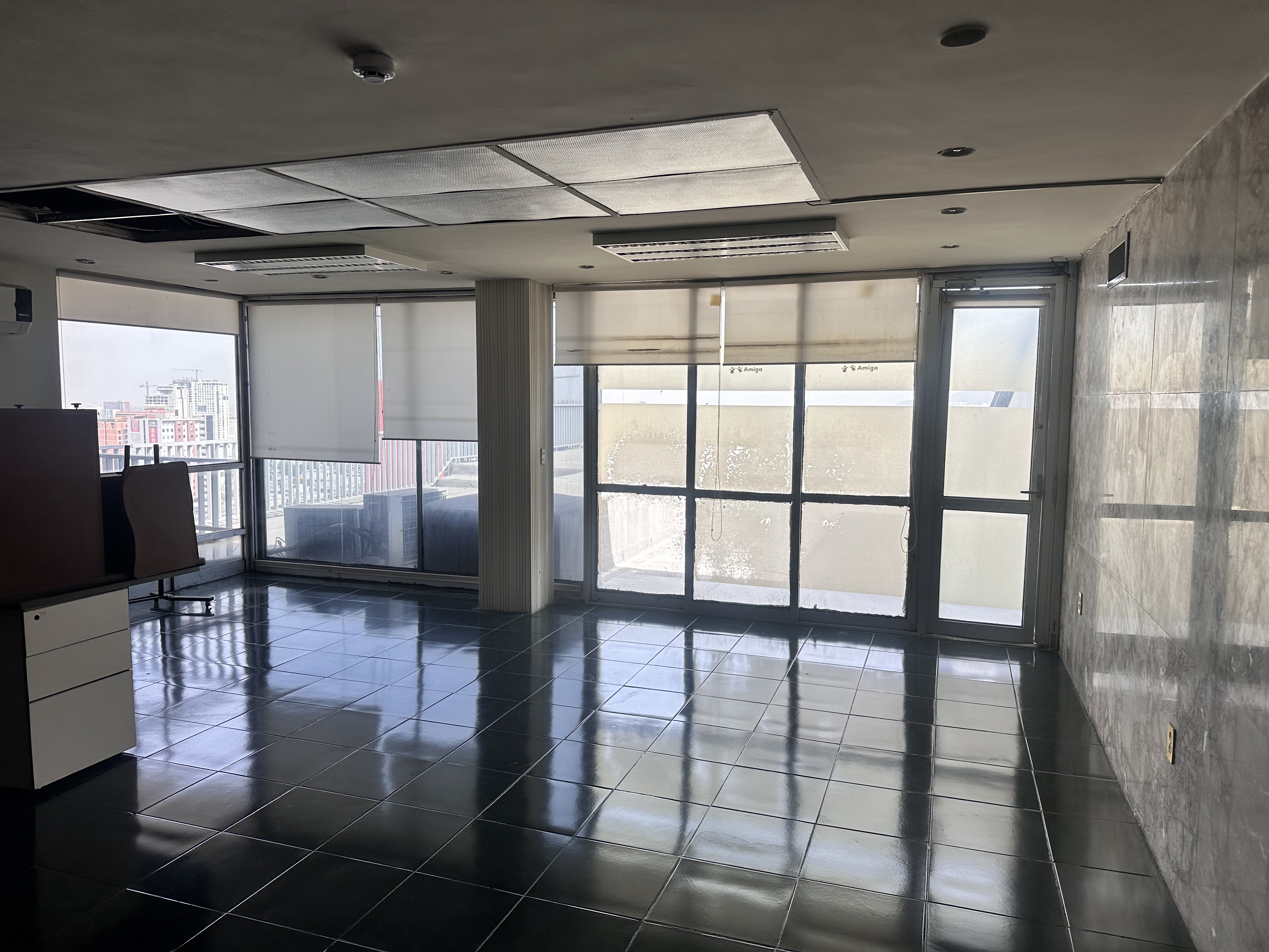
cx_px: 634
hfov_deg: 71.6
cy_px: 476
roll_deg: -1.2
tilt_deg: -4.1
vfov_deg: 56.8
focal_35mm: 24
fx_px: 880
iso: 80
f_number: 1.78
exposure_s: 1/709
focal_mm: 6.86
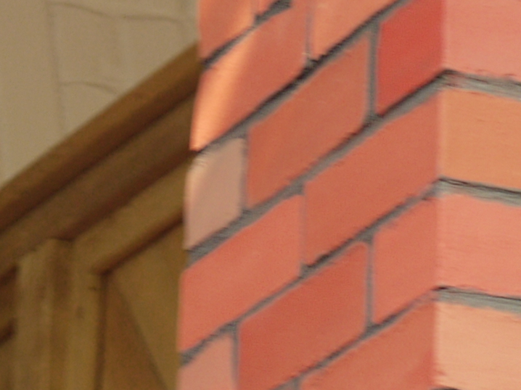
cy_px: 375
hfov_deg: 4.3
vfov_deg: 3.2
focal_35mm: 457
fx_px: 6876
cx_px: -46
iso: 125
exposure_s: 1/60
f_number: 2.8
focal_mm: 41
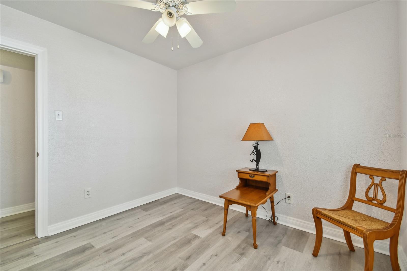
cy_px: 136
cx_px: 204
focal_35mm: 15
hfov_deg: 100.4
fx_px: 170
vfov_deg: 77.3
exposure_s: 1/8
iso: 100
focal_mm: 10
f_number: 6.3
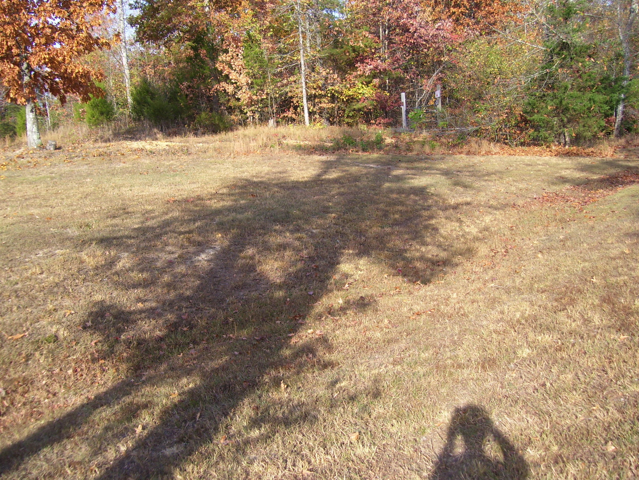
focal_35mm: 37
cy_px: 240
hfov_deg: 50.1
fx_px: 683
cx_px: 320
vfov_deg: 38.7
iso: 80
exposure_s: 1/500
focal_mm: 6
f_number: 2.7
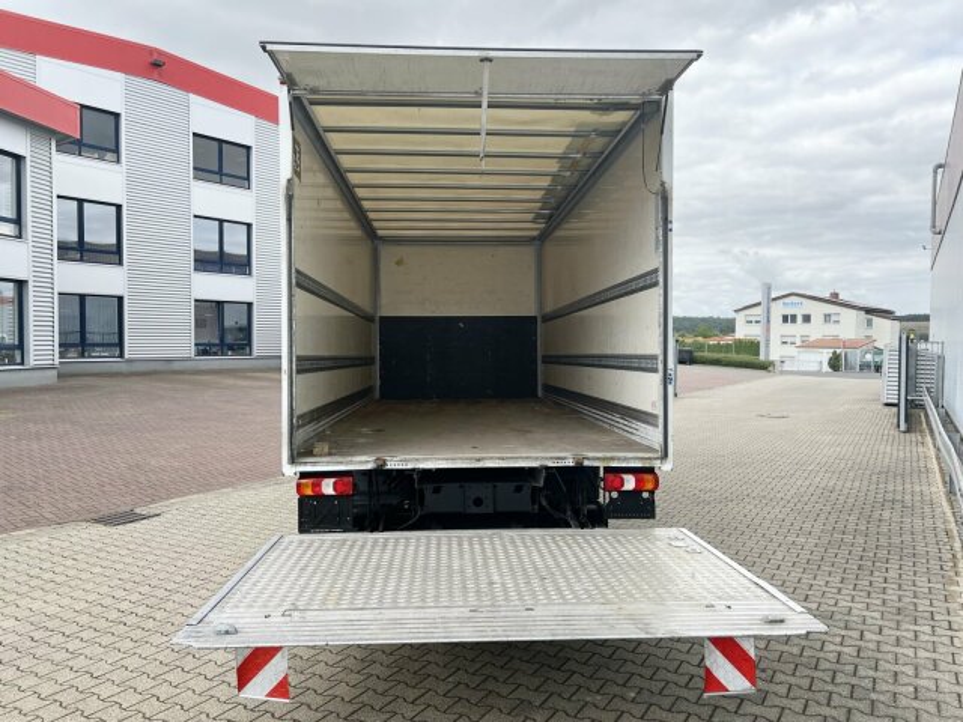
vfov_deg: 53.1
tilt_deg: -1.3
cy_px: 361
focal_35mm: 26
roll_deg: +0.1
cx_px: 482
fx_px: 723
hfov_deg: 67.3
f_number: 1.5
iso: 50
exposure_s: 1/1361
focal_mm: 5.7
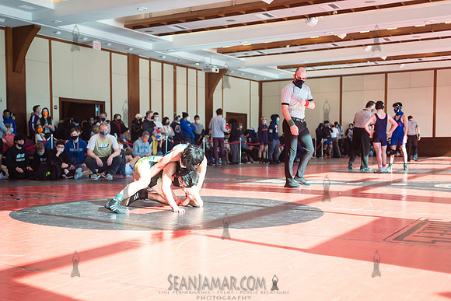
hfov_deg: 42.6
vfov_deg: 29.2
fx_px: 576
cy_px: 182
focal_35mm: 46
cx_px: 182
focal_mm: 35
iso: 400
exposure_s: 1/400
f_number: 2.8
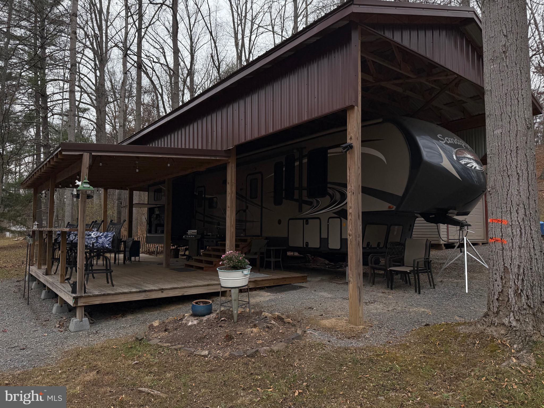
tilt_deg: +4.6
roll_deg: -0.6
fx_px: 377
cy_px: 204
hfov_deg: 71.6
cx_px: 272
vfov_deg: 56.8
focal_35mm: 24
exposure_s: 1/3425
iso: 80
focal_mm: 6.76
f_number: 1.78
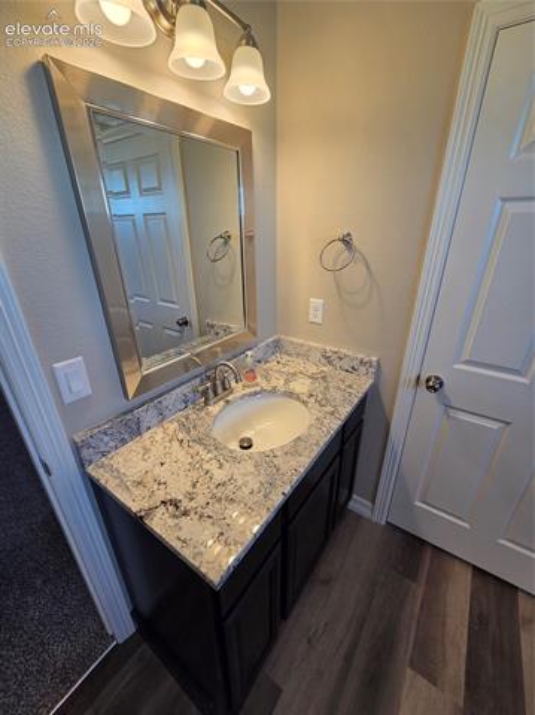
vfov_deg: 106.2
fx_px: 268
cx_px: 268
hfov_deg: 89.8
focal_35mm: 13
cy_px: 358
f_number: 2.2
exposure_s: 1/120
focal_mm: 2.2
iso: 125
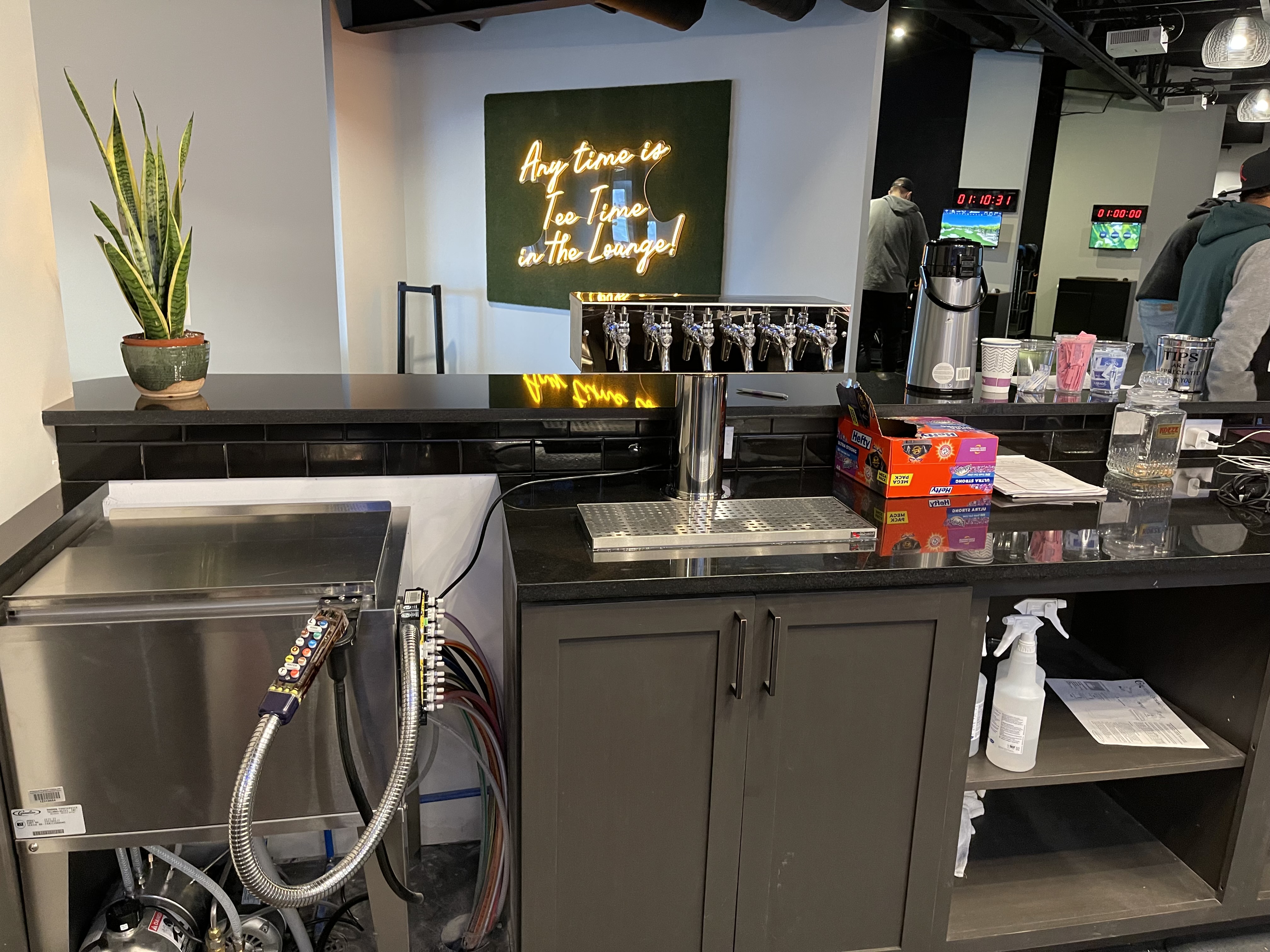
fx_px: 954
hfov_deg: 67.3
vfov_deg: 53.1
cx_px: 635
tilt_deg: -14.1
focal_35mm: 26
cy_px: 476
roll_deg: -1.7
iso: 400
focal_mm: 5.1
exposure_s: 1/40
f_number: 1.6
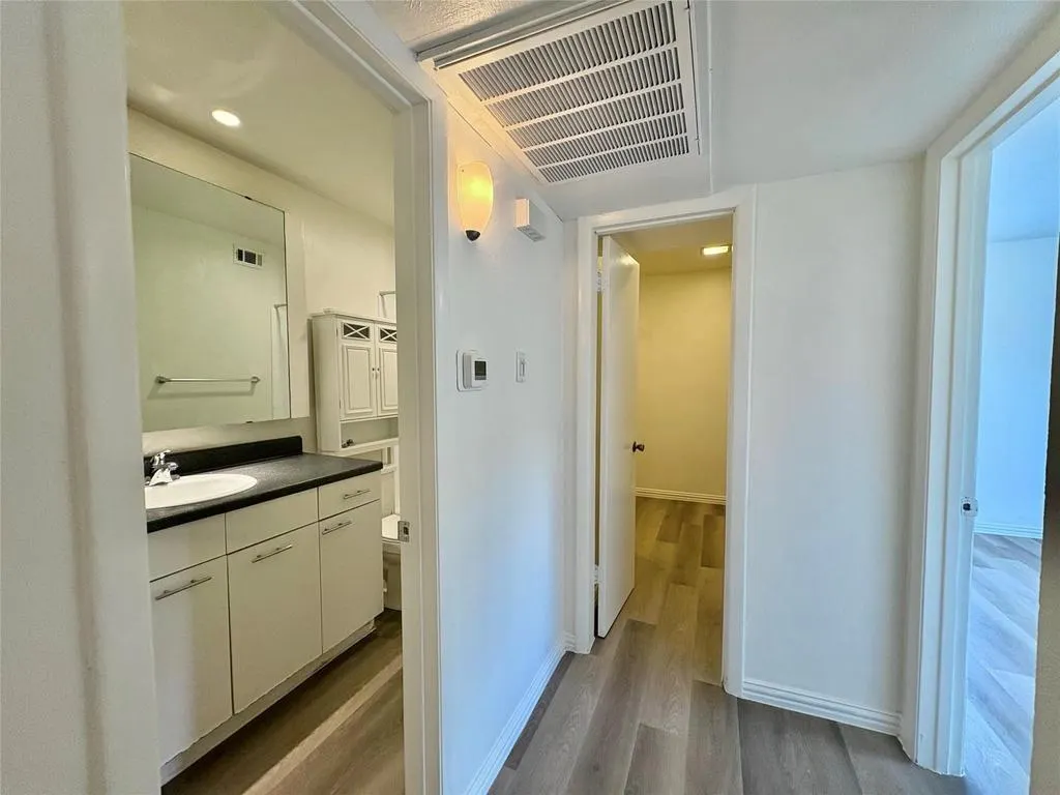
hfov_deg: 102.1
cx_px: 530
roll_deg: +1.7
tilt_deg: -3.2
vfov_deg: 85.7
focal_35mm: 14
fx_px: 429
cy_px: 398
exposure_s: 1/120
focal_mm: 2.22
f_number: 2.2
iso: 250
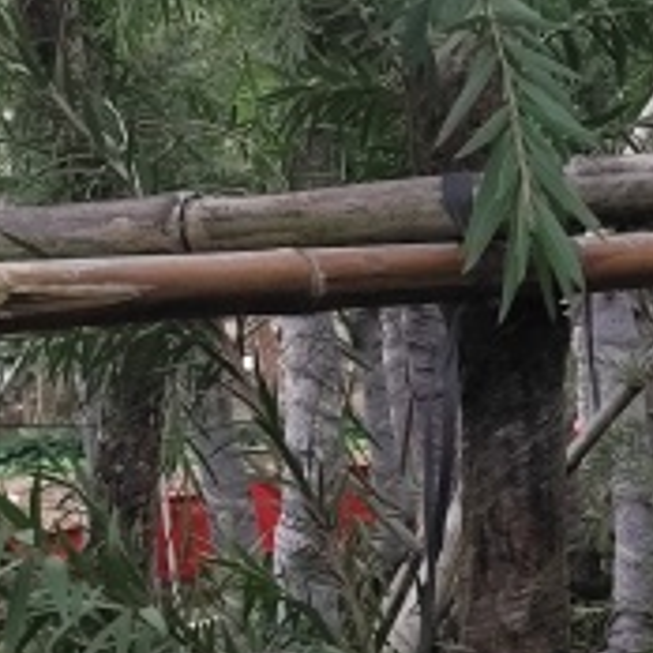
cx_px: 908
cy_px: 310
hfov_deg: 13.3
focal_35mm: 125
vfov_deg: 14.0
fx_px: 2668
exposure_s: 1/264
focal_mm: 6.19
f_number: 1.65
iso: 50
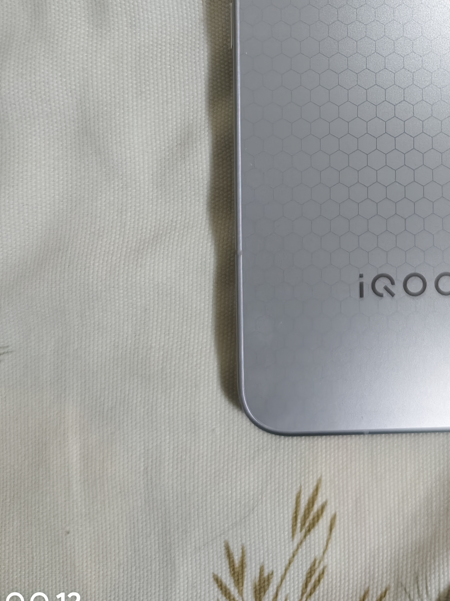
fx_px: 815
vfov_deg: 37.8
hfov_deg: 29.6
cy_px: 61
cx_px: 405
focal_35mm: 47
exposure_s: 1/50
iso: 474
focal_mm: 6.45
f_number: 1.68
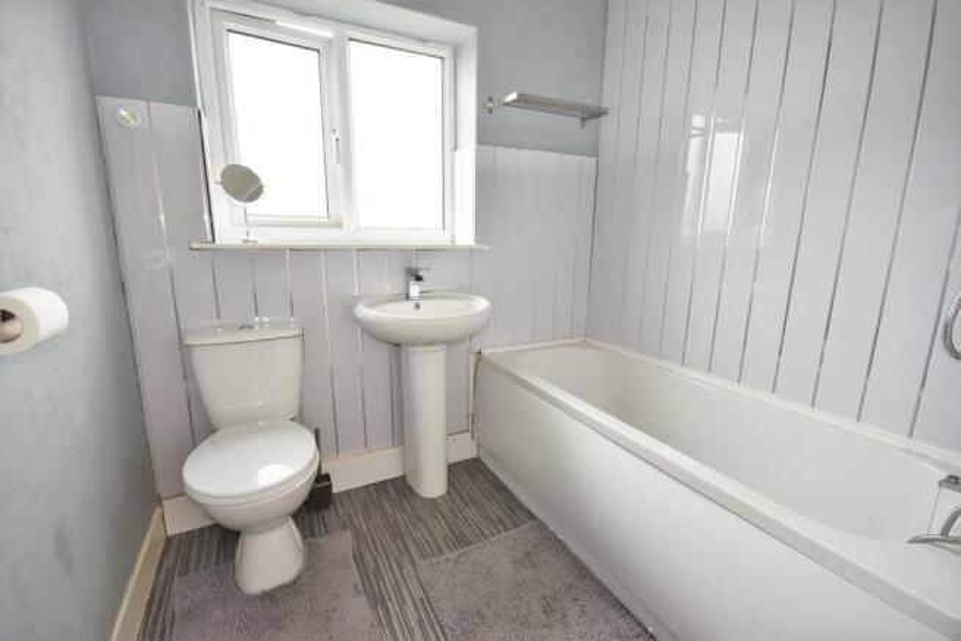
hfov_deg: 100.4
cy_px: 320
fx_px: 400
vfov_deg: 77.4
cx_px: 480
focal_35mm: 15
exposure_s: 1/125
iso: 640
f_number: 5.6
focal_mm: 10
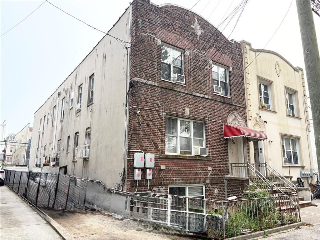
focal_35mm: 26
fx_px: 240
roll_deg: -1.3
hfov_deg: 67.3
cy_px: 120
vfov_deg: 53.1
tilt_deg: +11.9
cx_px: 160
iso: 50
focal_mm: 5.96
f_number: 1.6
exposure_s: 1/194
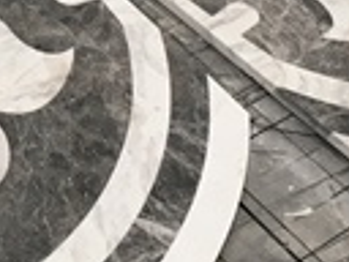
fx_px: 1482
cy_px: -191
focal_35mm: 147
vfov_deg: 9.6
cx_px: -76
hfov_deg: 13.1
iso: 25
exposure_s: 1/33
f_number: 2.2
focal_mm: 4.15
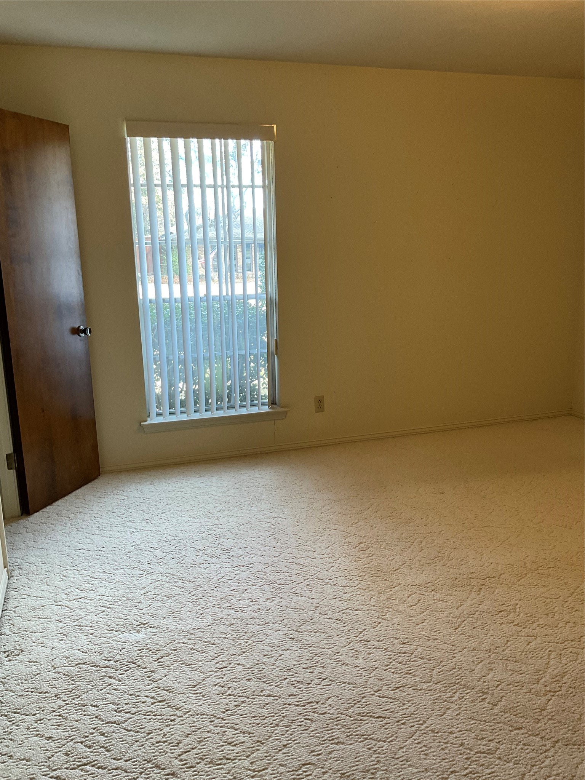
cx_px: 292
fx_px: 653
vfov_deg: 61.7
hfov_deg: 48.2
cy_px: 390
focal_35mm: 29
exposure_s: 1/60
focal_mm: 3
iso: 64
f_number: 1.8
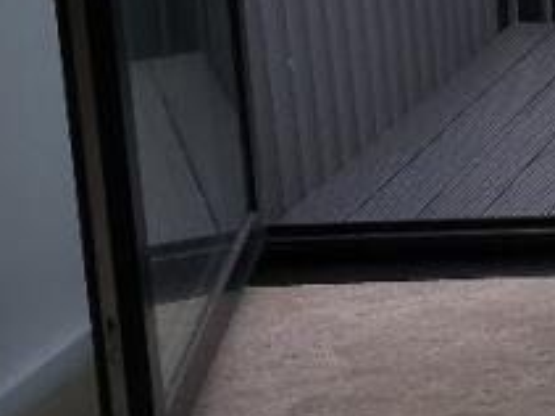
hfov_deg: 12.4
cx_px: 1113
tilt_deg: -8.6
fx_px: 2259
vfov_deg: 10.2
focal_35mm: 141
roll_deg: +1.4
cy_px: -161
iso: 25
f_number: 2.2
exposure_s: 1/311
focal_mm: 4.15
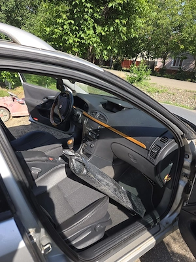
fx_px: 174
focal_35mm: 23
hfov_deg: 58.9
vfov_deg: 73.9
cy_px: 131
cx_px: 98
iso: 25
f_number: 1.8
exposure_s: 1/769
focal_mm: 5.4
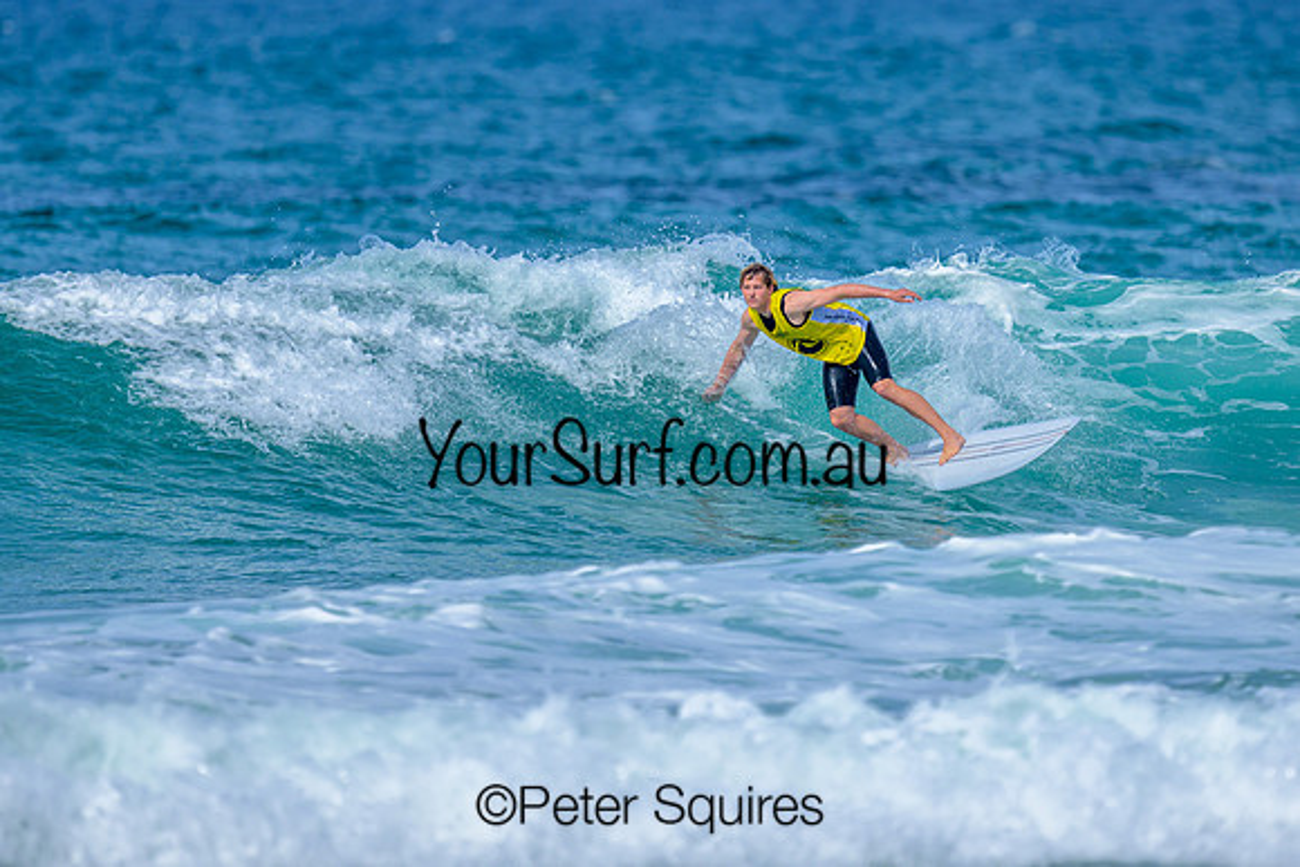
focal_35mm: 1100
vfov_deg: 1.3
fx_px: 39729
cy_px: 293
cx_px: 648
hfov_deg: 1.9
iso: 200
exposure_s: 1/2000
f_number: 6.3
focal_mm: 800
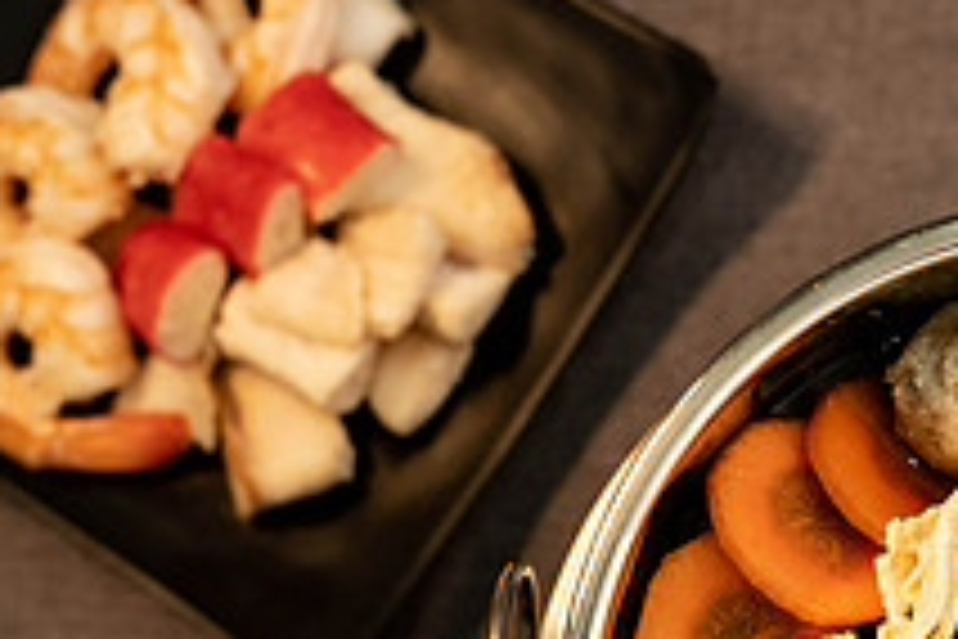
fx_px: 2395
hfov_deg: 22.4
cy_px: 641
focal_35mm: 90
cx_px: 715
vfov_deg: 14.9
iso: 800
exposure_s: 1/160
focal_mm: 33
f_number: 4
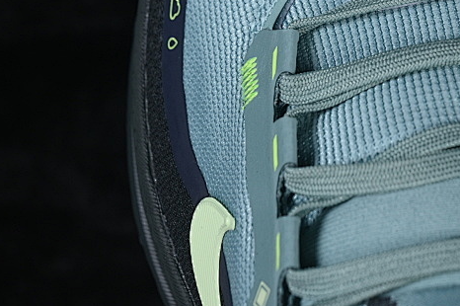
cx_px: 411
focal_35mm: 174
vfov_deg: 7.8
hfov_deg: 11.7
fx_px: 2222
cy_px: -29
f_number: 7.1
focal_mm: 50
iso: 160
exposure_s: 1/80
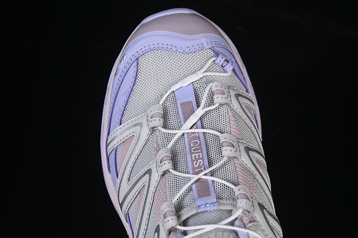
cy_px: 119
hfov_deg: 27.0
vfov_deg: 18.2
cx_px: 179
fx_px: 746
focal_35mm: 75
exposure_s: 1/80
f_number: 7.1
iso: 160
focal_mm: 50
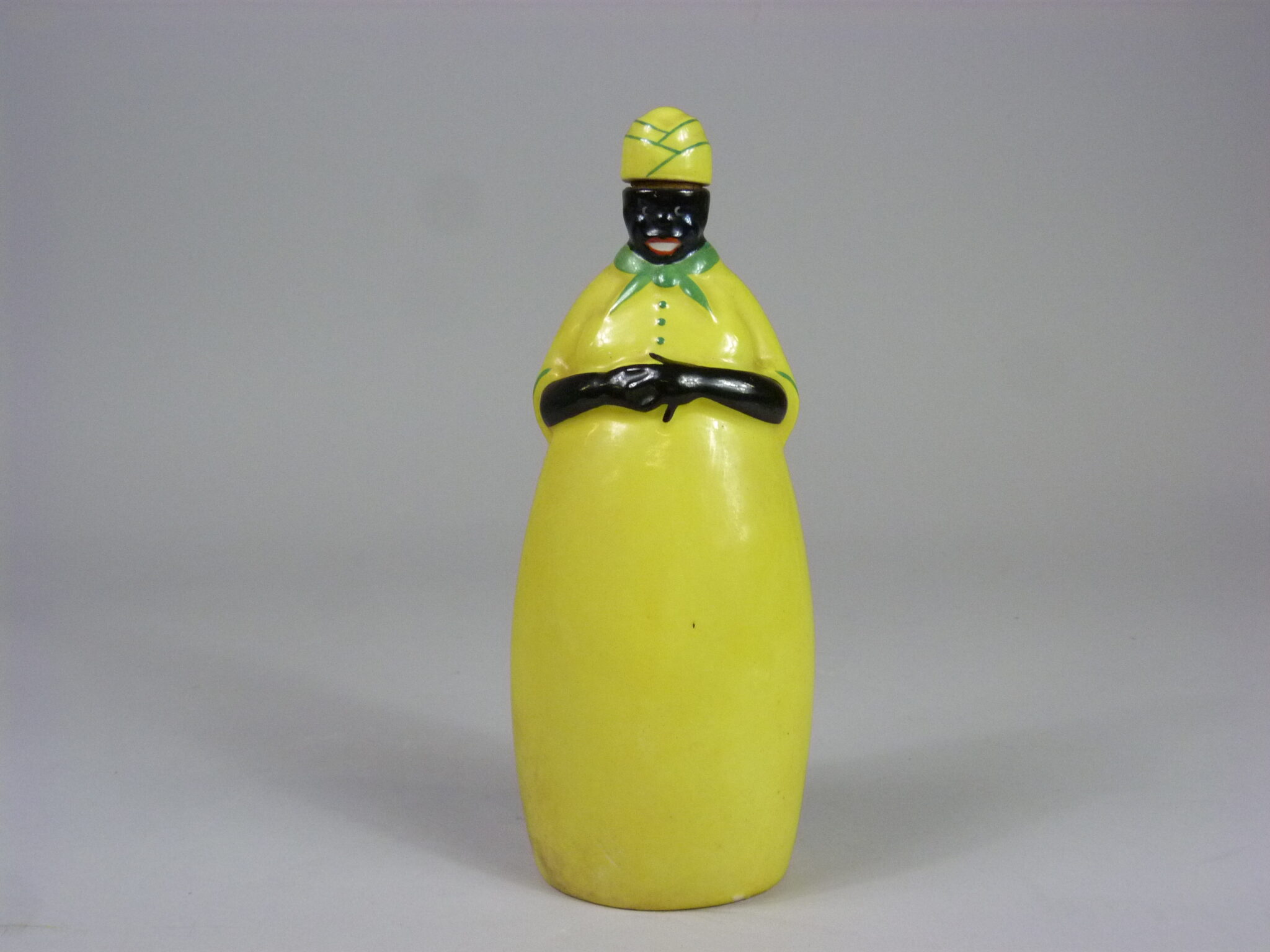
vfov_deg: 30.9
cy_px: 476
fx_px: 1724
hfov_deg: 40.4
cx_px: 635
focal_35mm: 47
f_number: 3.2
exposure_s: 1/60
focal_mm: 8.5
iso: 320
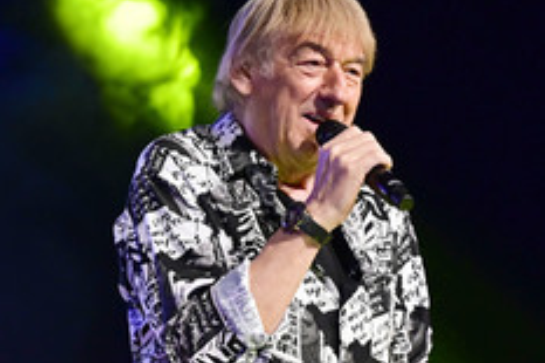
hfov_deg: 5.3
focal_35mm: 387
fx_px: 5854
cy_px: 288
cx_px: 357
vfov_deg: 3.5
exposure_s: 1/320
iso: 3200
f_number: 3.5
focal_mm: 200
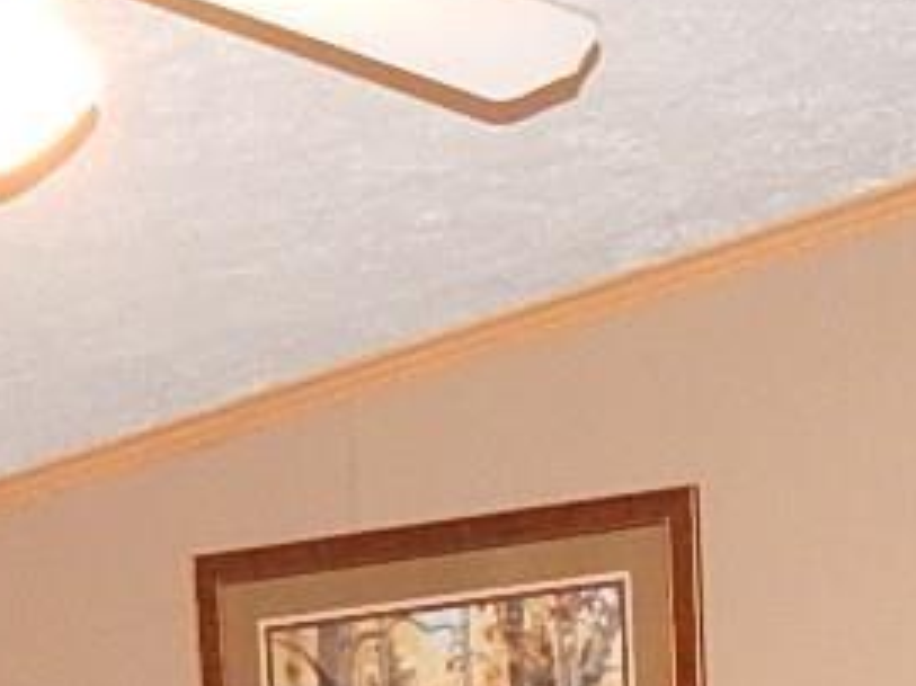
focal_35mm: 130
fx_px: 3439
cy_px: 1869
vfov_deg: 9.5
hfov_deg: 15.2
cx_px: 389
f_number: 3
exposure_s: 1/30
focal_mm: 4
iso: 450
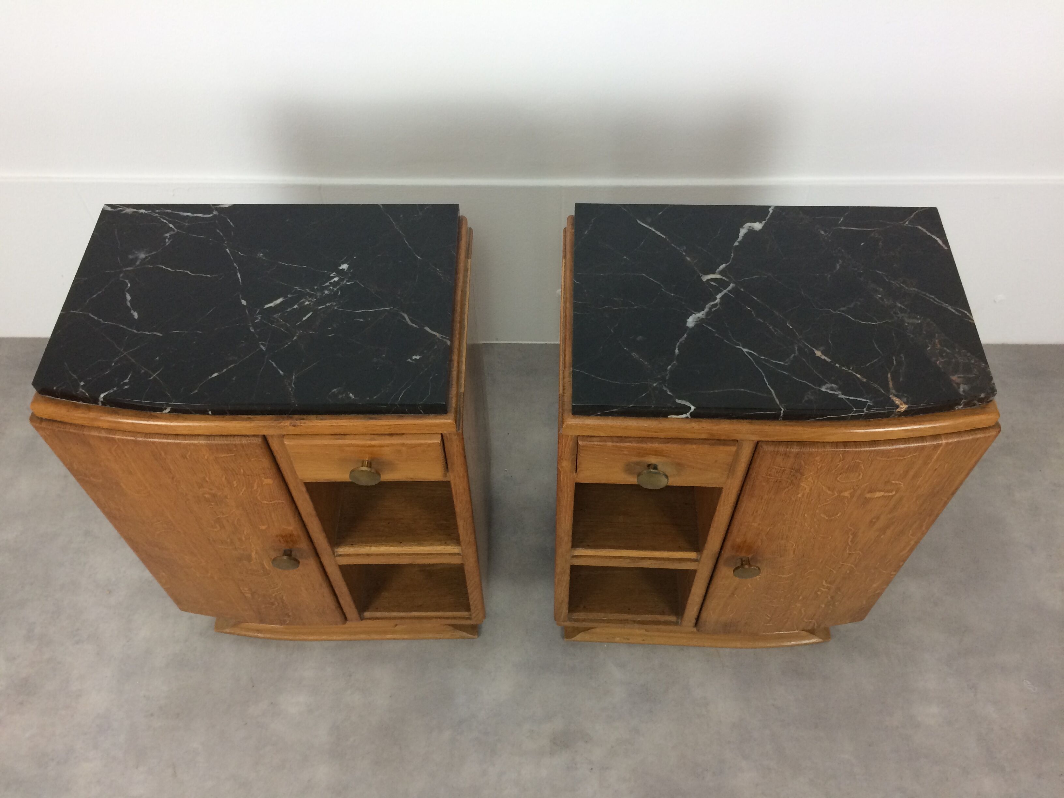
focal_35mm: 29
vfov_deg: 48.2
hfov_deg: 61.7
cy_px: 399
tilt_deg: -53.1
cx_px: 532
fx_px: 891
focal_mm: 4.15
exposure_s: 1/33
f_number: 2.2
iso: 80
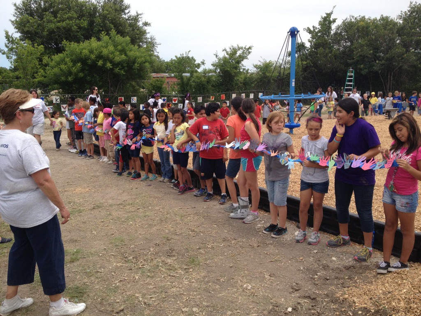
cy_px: 158
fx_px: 426
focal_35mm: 35
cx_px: 210
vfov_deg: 40.7
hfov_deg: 52.6
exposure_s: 1/1534
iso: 50
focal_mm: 4.28
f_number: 2.4
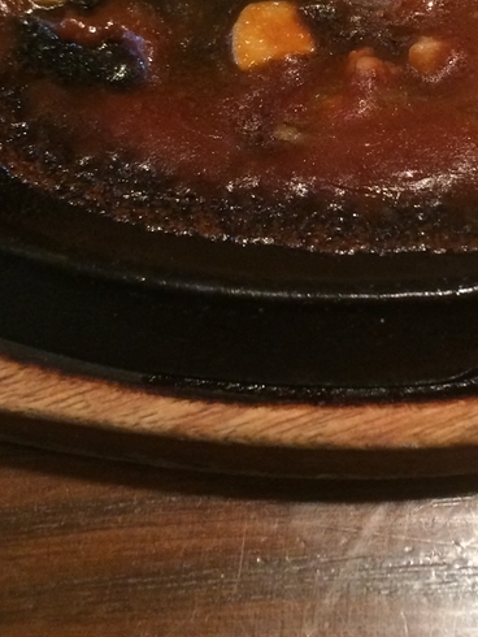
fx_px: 1306
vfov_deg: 25.6
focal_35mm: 71
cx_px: 391
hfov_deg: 20.5
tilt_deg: -62.7
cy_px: -42
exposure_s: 1/24
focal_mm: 4.15
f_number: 2.2
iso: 250
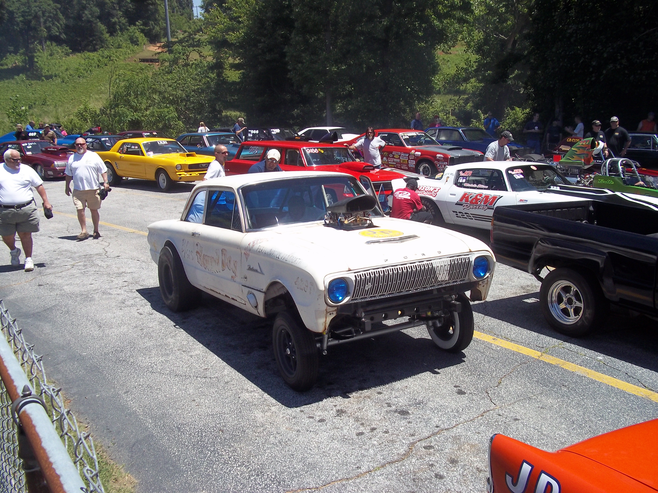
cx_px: 329
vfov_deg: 39.7
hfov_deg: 51.4
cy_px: 246
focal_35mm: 36
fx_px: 684
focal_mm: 6.5
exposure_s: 1/200
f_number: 8
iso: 80
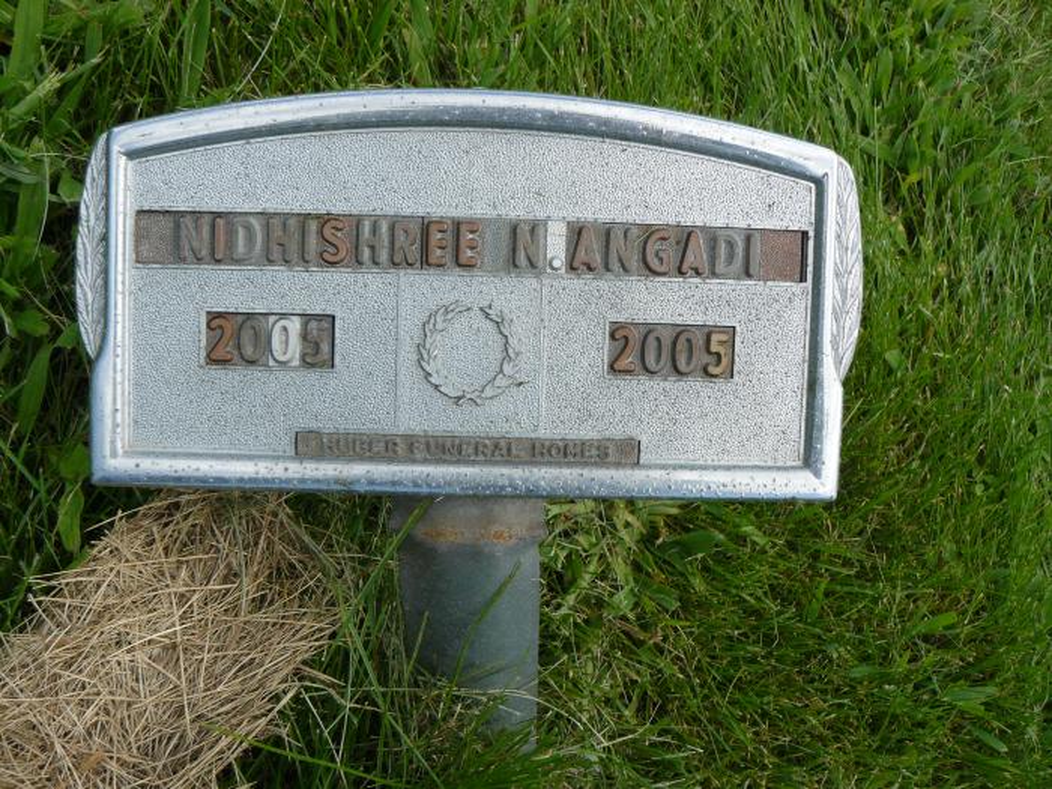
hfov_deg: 51.4
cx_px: 526
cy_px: 394
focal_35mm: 36
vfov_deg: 39.7
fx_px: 1094
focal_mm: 6
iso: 100
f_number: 5.6
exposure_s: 1/200
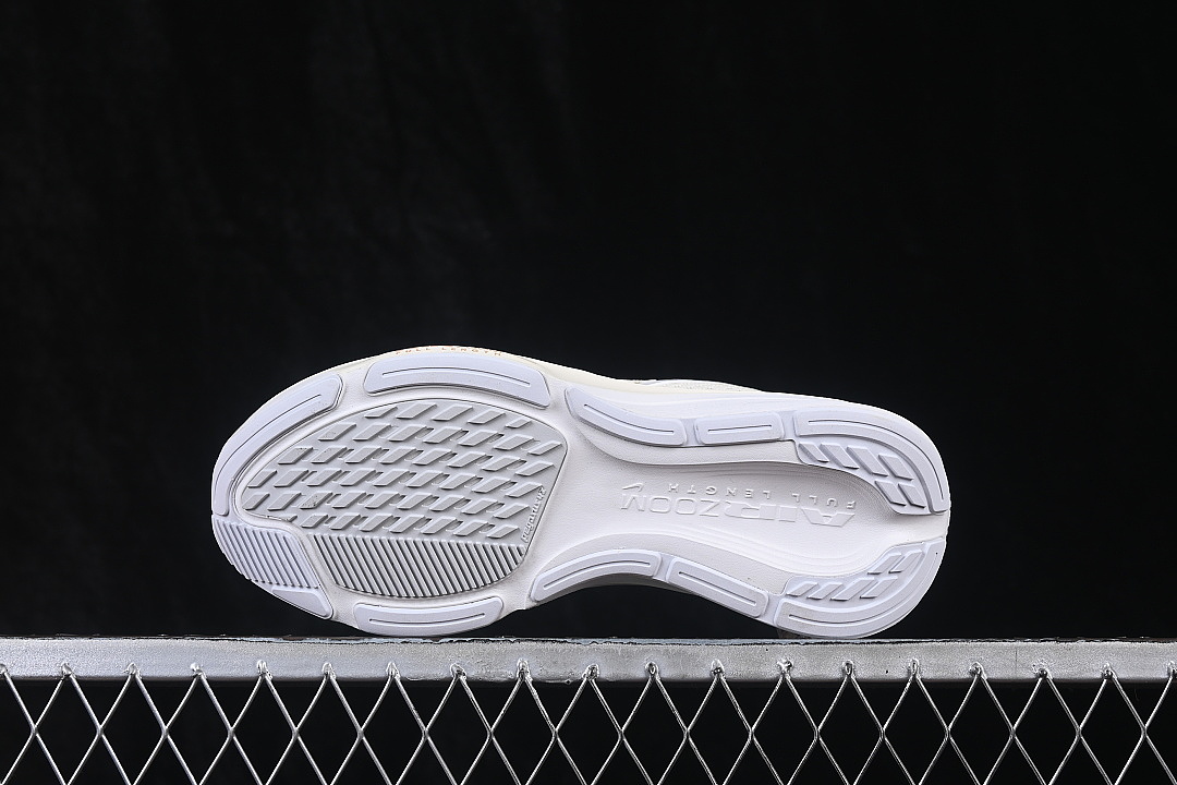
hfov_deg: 27.0
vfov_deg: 18.2
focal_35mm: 75
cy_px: 392
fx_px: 2452
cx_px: 588
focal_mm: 50
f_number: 8
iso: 160
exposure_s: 1/80
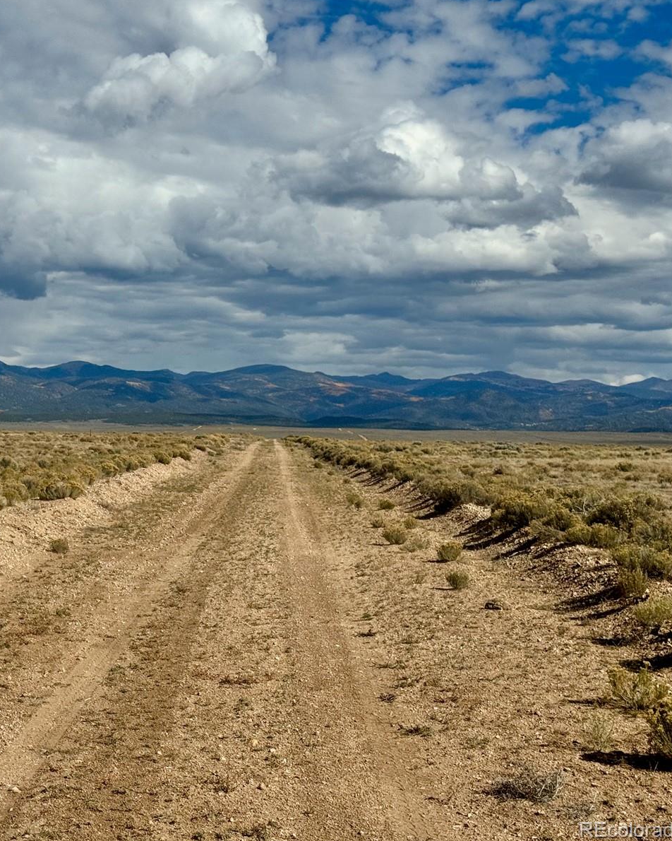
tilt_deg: +0.2
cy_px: 420
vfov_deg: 30.0
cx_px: 129
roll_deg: -1.7
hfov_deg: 23.8
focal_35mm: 63
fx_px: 1566
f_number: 1.78
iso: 64
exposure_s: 1/10526
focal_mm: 6.76
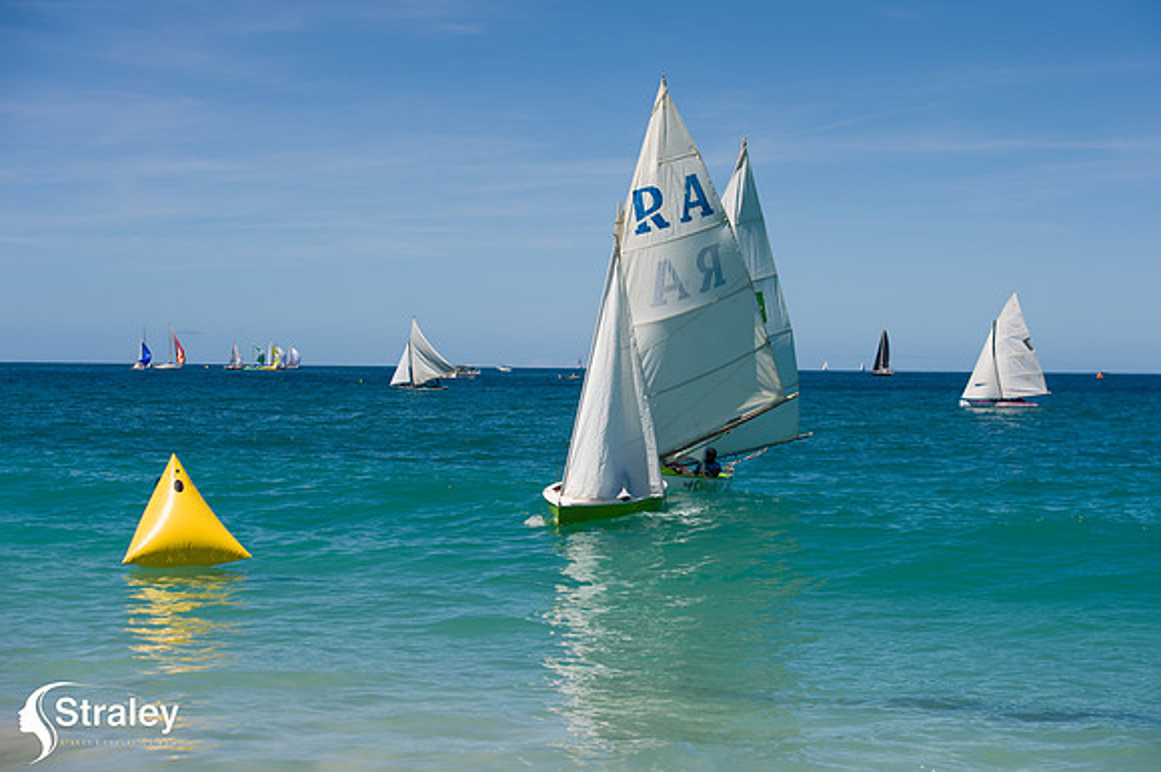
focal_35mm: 70
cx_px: 580
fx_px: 2256
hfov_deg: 28.9
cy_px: 386
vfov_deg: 19.4
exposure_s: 1/800
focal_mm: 70
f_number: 8
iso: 100
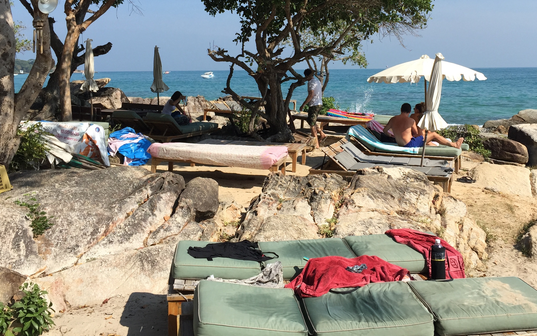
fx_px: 600
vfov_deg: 30.6
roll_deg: -0.5
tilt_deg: -0.6
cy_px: 74
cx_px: 321
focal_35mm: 41
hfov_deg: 48.0
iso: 32
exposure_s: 1/1980
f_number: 2.2
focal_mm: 4.15
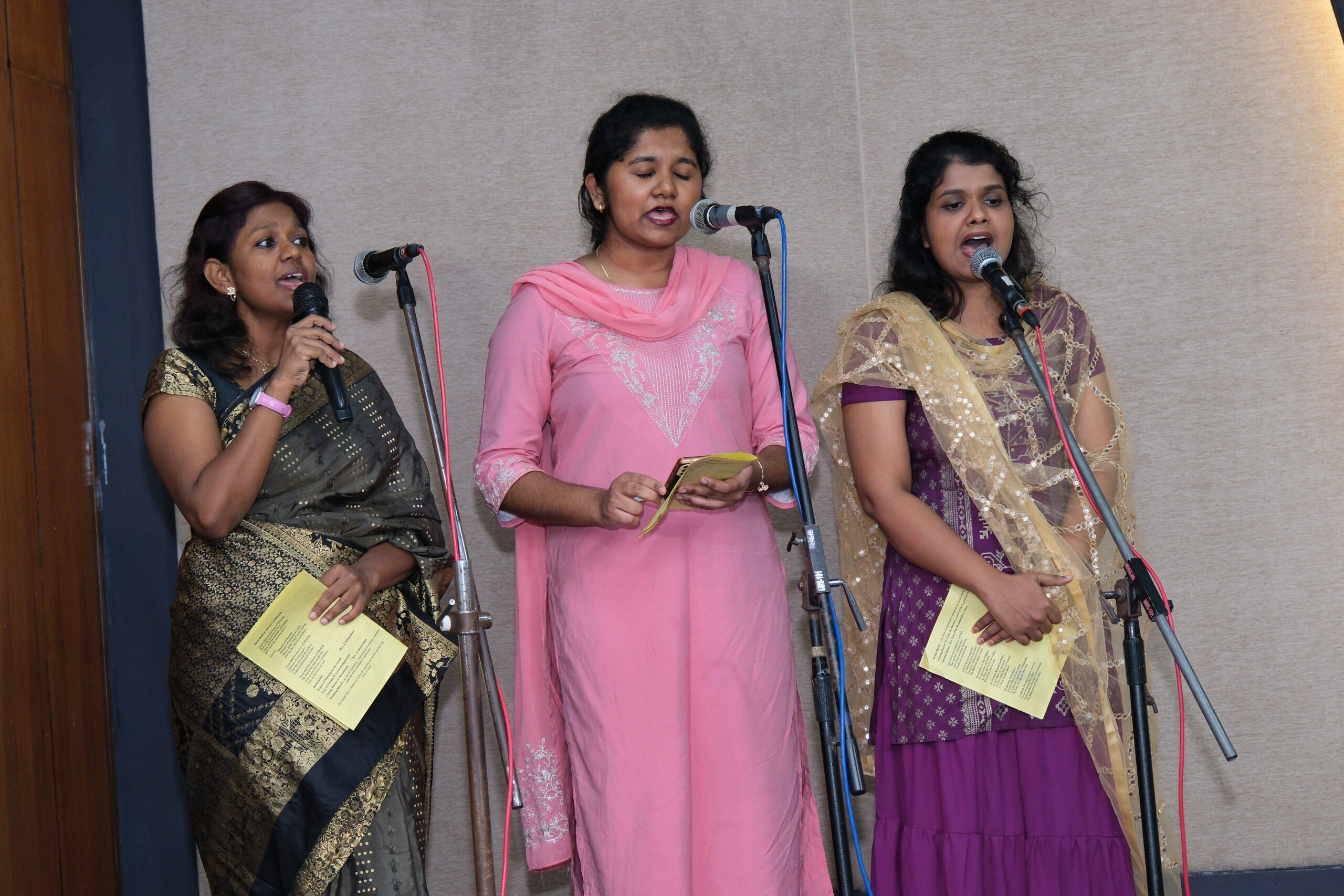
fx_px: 2837
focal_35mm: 76
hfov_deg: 26.6
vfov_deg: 17.9
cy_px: 448
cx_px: 672
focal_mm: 50.5
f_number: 4
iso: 1250
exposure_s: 1/160
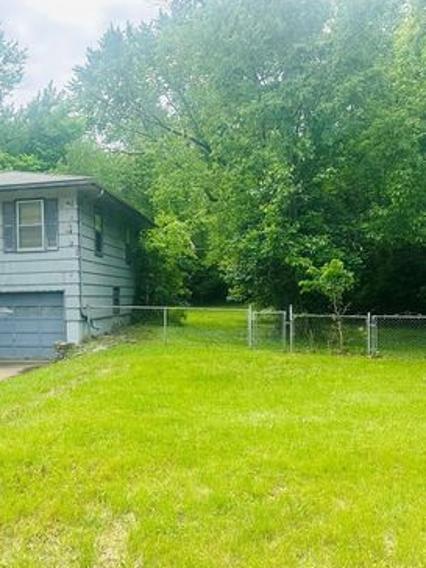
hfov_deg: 41.2
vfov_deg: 55.4
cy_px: 285
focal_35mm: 33
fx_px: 541
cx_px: 87
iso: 80
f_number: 1.78
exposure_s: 1/1357
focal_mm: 6.86
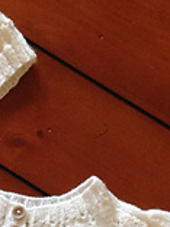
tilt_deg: -82.2
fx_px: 694
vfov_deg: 18.0
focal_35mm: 106
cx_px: 5
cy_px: 237
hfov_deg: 13.8
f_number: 2.4
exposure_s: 1/20
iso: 200
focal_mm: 4.12
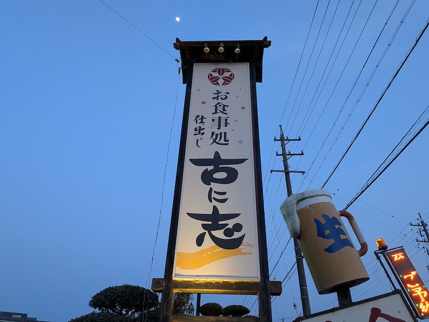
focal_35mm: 24
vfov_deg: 56.8
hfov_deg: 71.6
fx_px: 297
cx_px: 214
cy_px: 161
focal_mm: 4.53
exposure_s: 1/120
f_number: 1.7
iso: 371
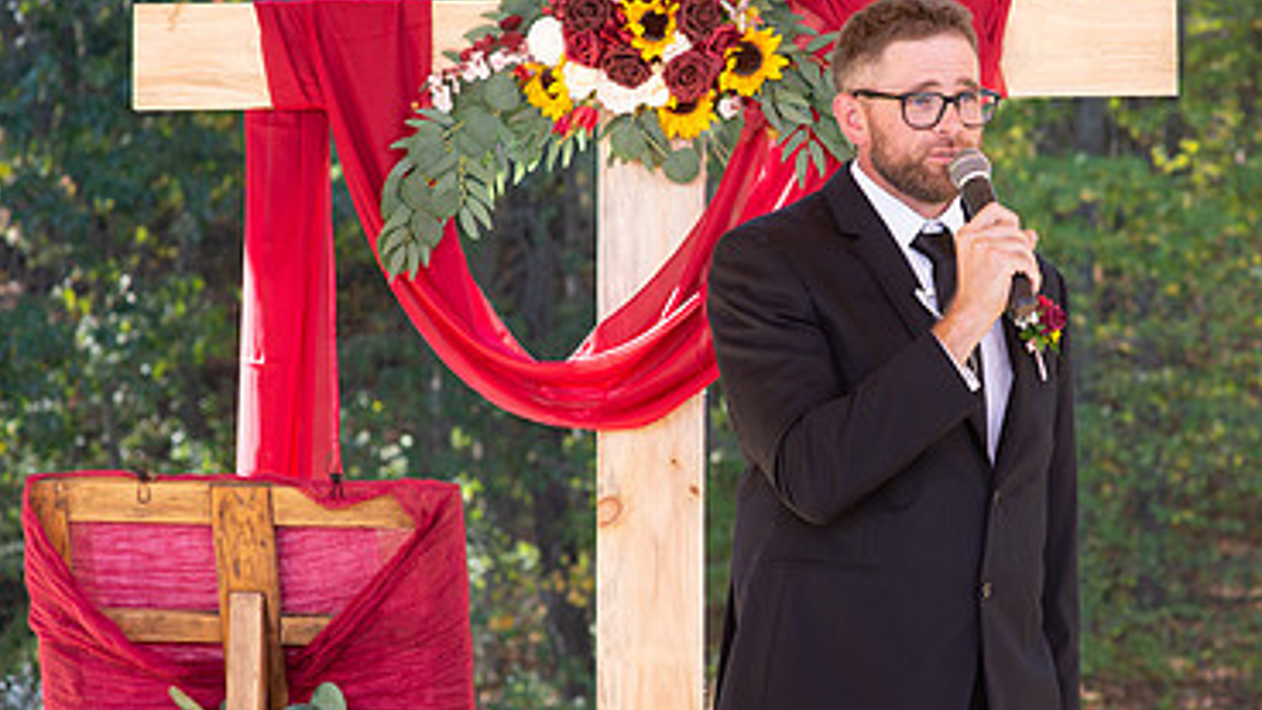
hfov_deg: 13.8
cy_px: 349
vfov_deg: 7.8
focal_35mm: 156
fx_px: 5220
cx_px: 874
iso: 250
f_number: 5.6
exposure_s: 1/125
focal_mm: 85
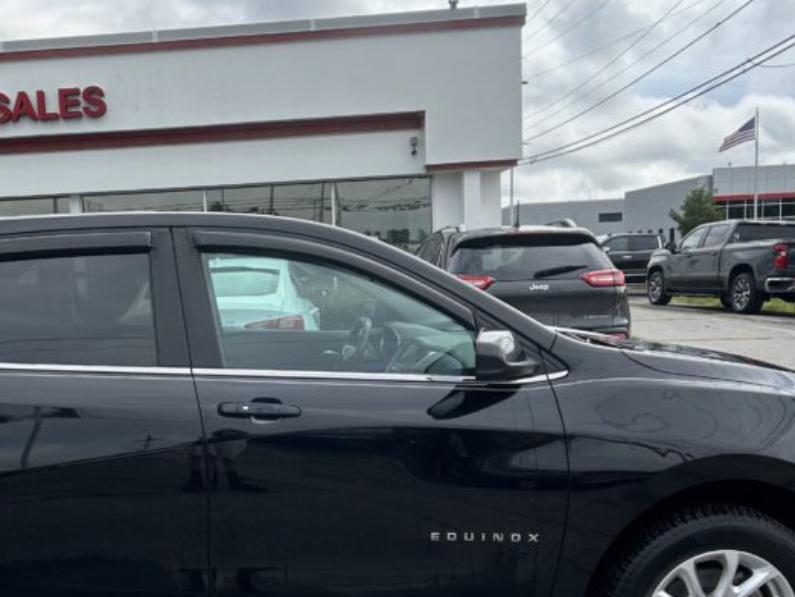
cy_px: 358
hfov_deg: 36.6
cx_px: 195
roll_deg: +2.6
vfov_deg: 28.5
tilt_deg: -6.1
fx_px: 1172
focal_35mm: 51
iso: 50
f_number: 1.5
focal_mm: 5.7
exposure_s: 1/2762
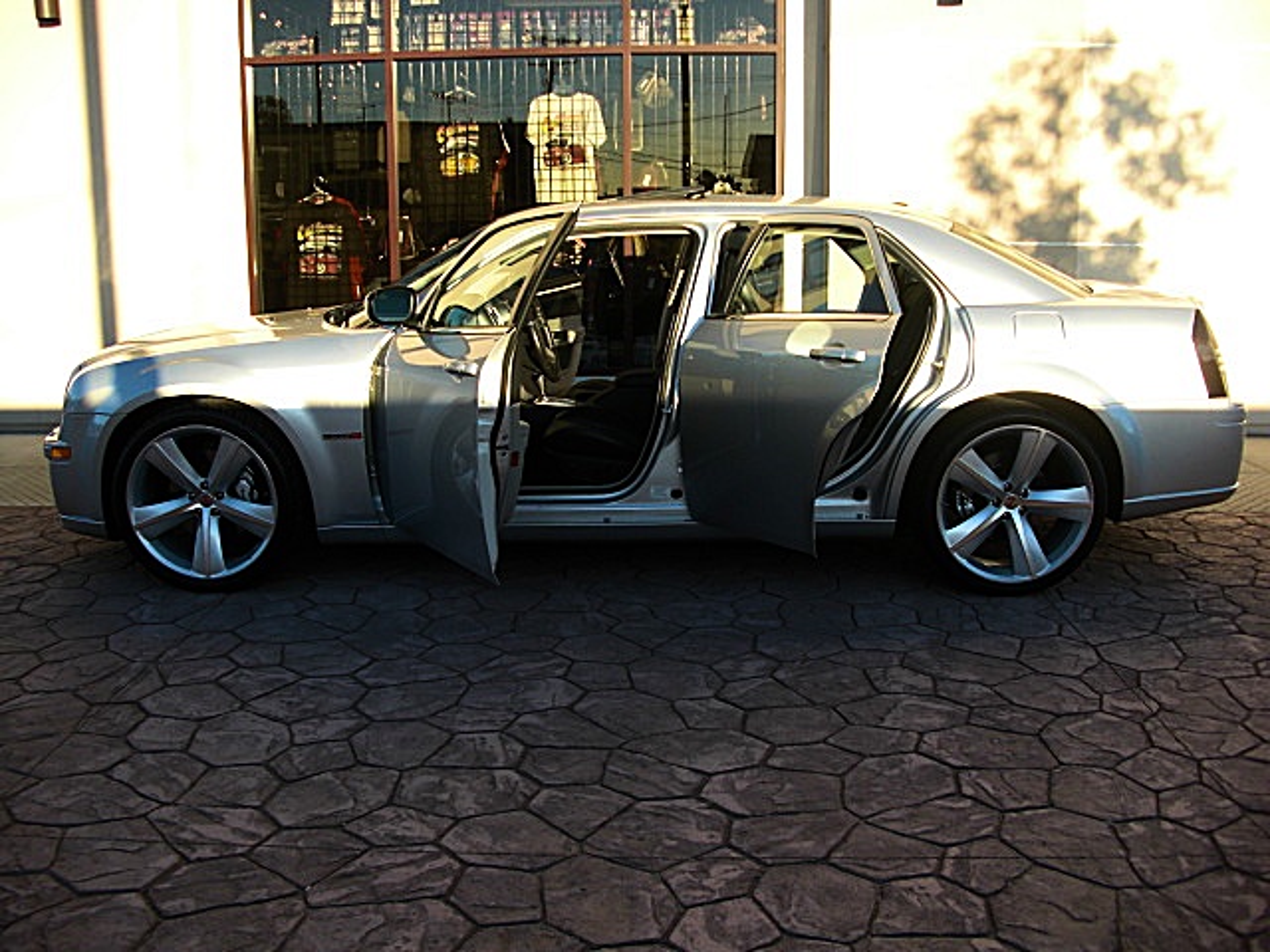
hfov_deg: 51.4
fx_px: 1321
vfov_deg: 39.7
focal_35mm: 36
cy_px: 476
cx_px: 635
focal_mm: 6.3
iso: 50
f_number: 2.8
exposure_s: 1/250
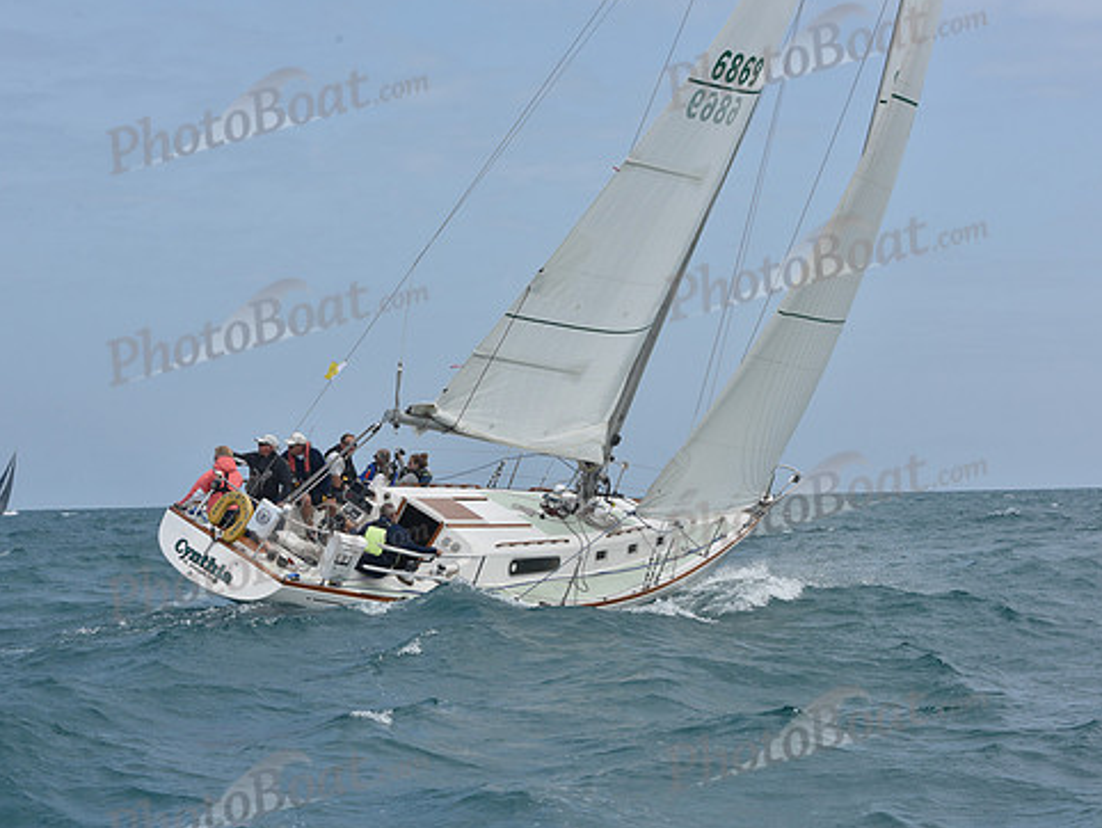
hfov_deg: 24.1
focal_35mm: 81
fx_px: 2580
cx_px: 549
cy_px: 413
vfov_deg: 18.2
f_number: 10
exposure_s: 1/800
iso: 250
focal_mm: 70
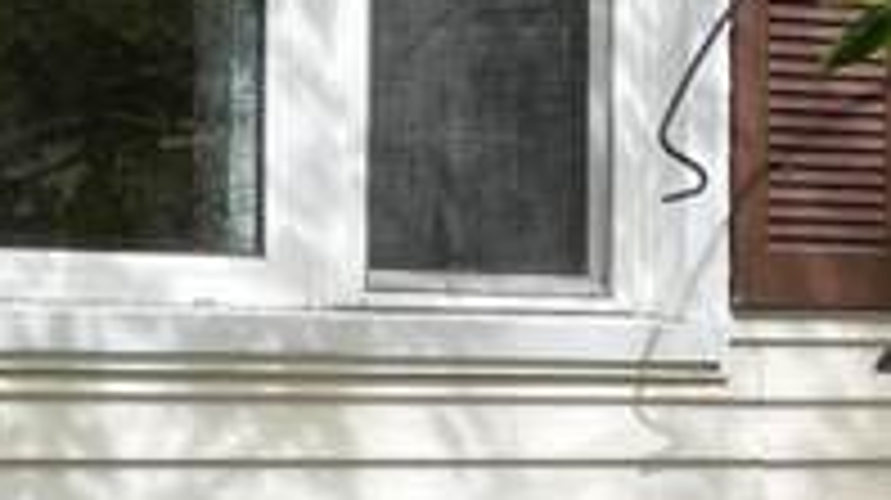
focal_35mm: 183
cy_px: 477
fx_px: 4320
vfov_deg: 6.6
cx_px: 1058
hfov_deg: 11.5
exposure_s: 1/1372
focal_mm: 5.1
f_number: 1.6
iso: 50
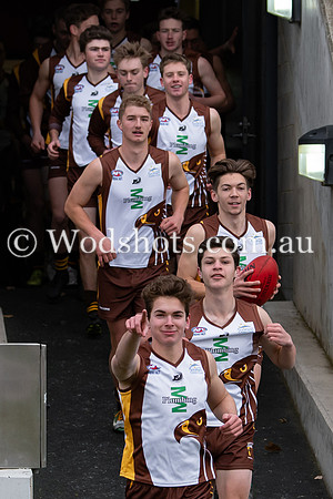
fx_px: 6071
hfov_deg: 3.1
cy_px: 343
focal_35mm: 438
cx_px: 161
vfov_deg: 4.7
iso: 320
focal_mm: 102
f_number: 3.5
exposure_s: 1/1000
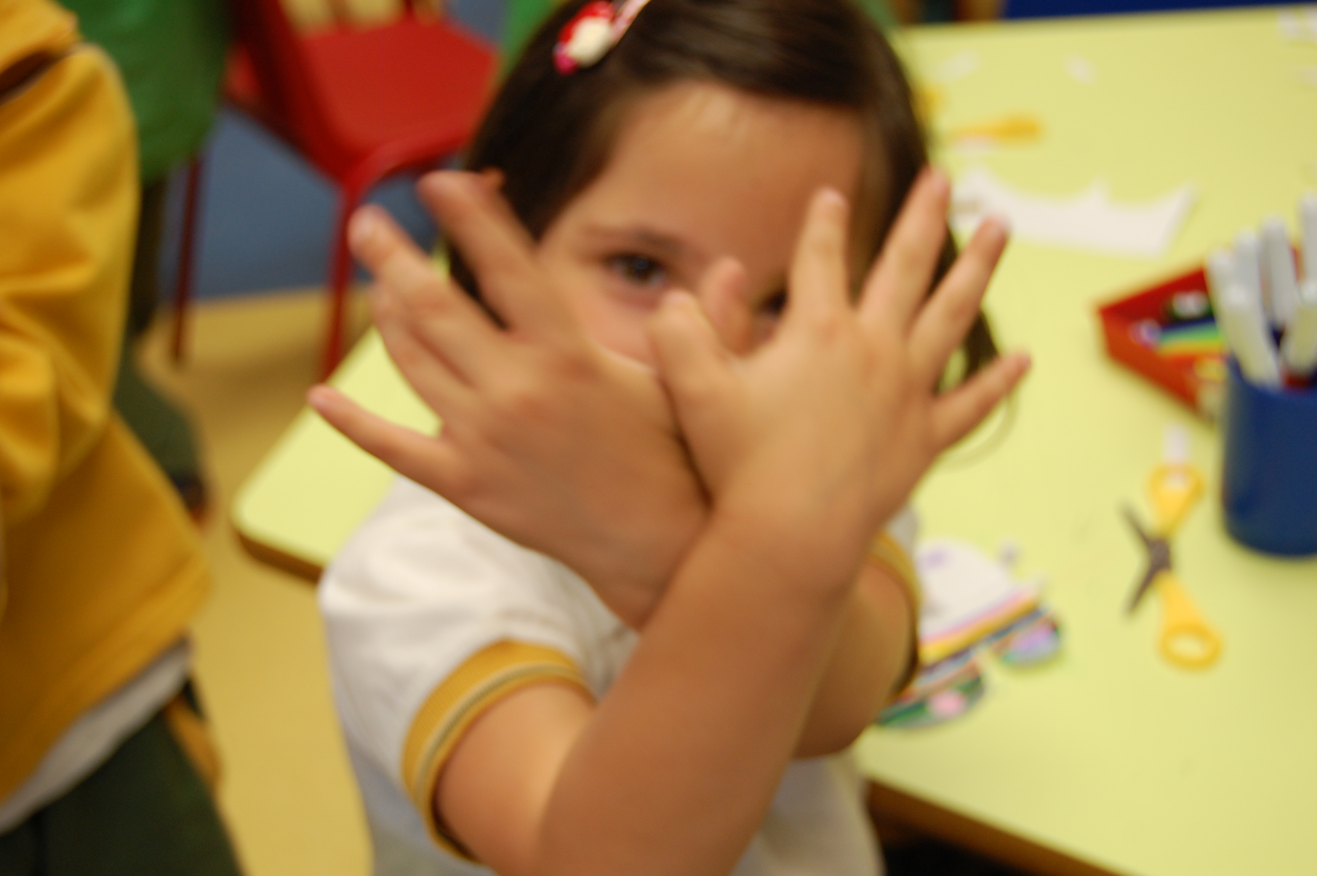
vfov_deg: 22.6
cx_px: 658
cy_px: 438
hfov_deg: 33.4
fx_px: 2193
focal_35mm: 60
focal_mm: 40
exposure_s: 1/40
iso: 400
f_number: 5
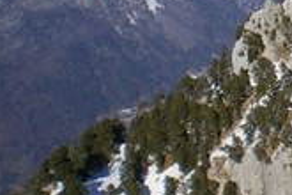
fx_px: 1265
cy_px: 98
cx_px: 457
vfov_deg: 8.8
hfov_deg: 12.4
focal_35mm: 156
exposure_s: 1/500
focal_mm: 6.3
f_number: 4.6
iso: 64
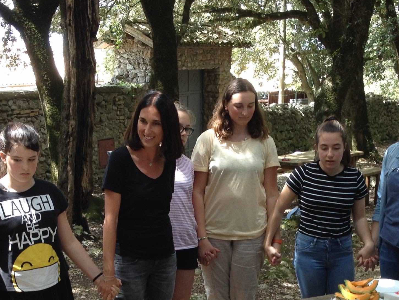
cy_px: 313
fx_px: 911
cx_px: 207
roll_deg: +0.2
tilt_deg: -19.0
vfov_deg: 18.1
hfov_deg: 24.7
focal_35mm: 79
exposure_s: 1/120
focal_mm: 4.28
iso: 80
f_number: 2.4
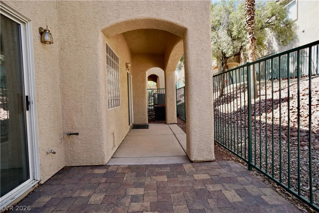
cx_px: 160
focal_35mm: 24
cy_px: 106
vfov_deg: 53.1
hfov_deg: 73.7
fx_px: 213
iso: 100
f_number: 6.3
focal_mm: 16
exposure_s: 1/80
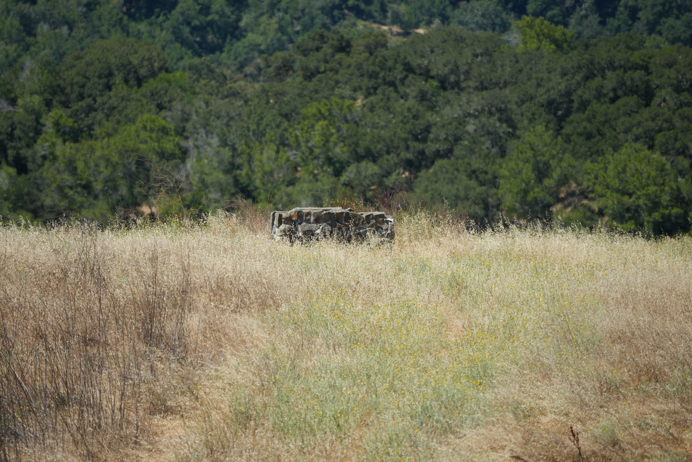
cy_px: 231
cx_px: 346
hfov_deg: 5.2
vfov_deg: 3.4
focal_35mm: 400
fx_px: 7688
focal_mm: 400
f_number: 6.3
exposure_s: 1/1000
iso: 320
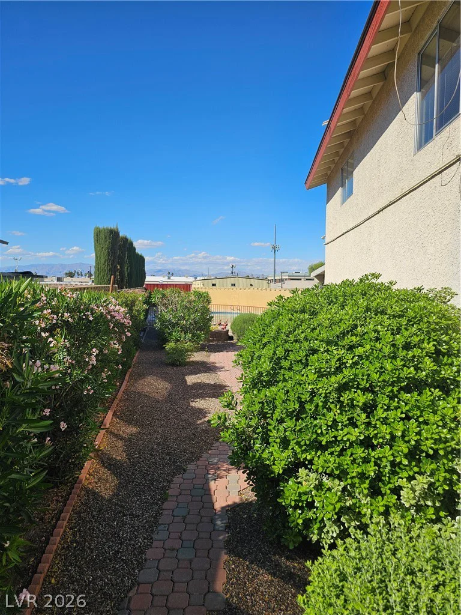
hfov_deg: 58.9
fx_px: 408
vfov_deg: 73.9
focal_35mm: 23
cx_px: 230
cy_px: 308
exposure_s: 1/1484
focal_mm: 6.3
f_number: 1.7
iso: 16
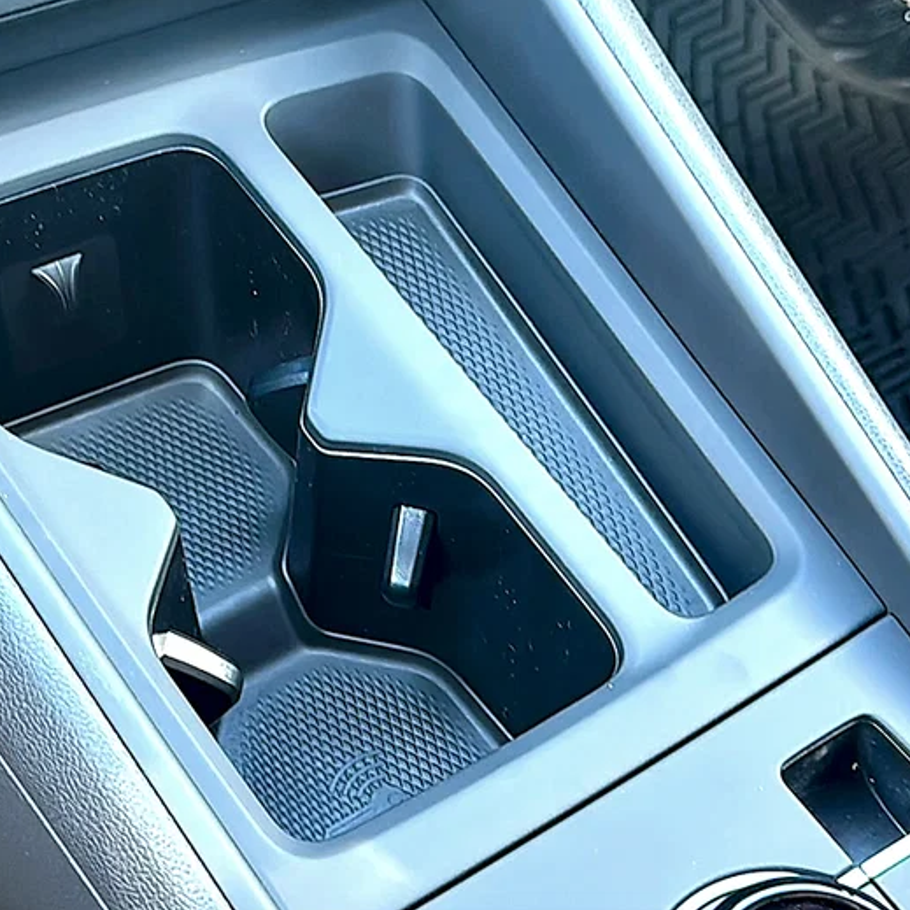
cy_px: 453
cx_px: 314
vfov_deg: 30.6
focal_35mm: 56
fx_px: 1666
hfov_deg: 30.4
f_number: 1.78
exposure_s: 1/63
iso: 160
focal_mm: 6.86
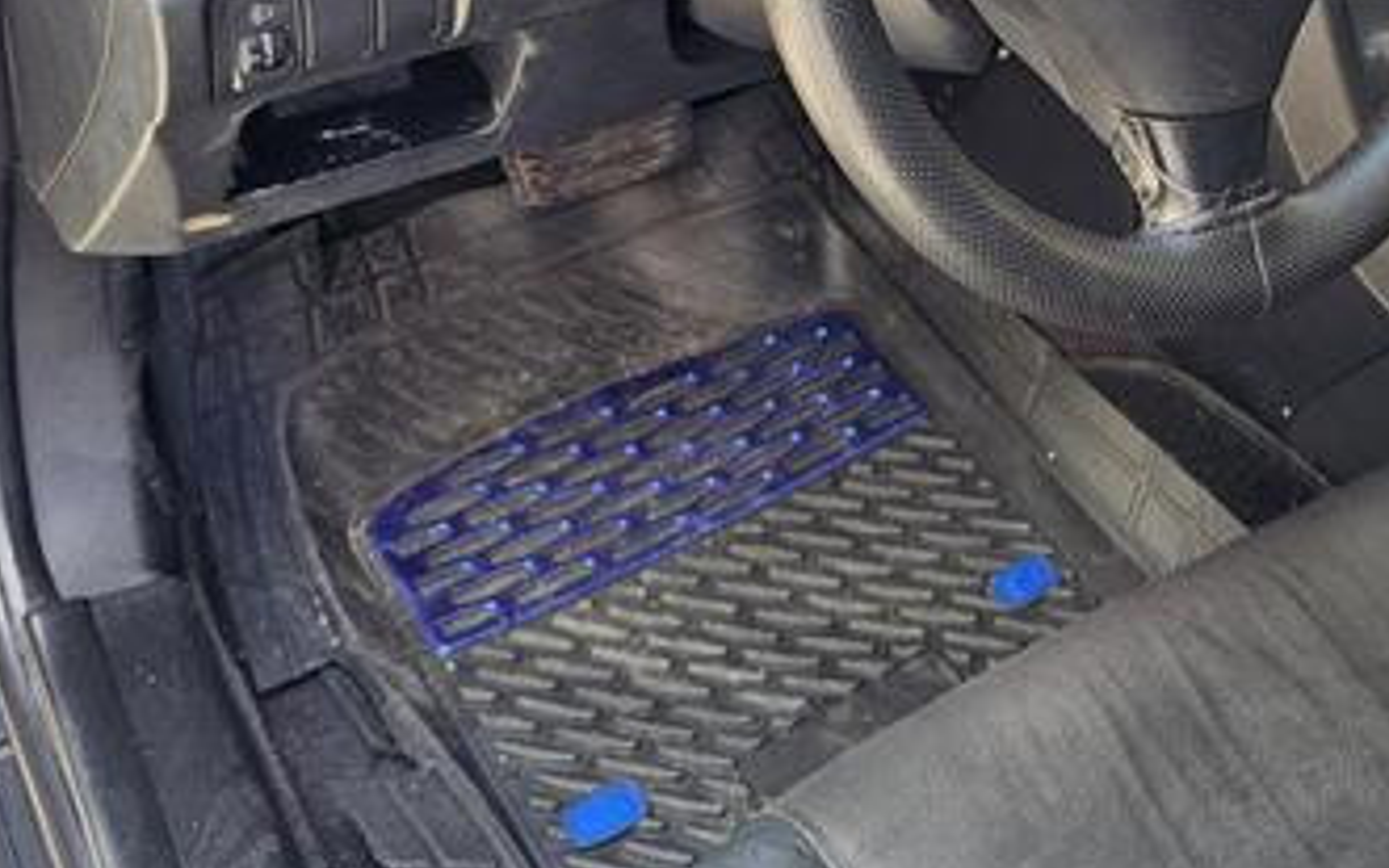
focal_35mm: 48
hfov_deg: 40.8
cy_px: -99
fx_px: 1817
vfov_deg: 24.9
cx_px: 1020
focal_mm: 6.3
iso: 64
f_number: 1.7
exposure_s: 1/120
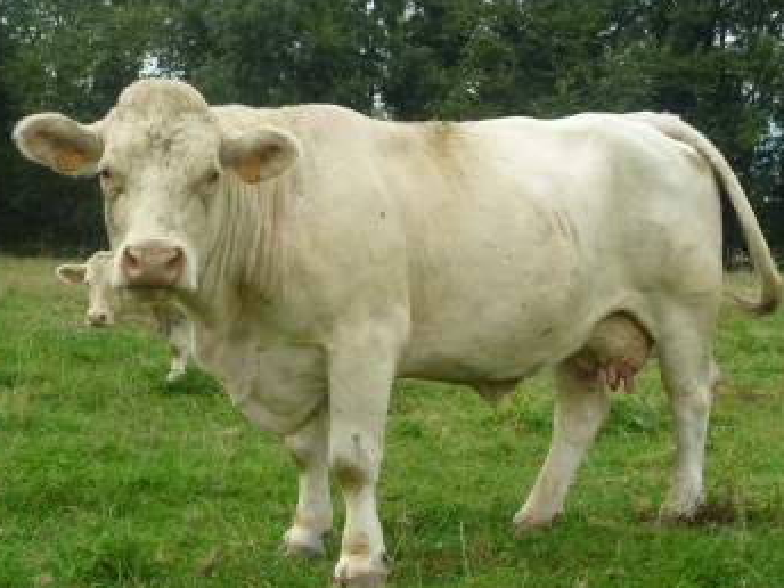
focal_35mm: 66
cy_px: 316
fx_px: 1495
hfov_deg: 29.4
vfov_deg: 22.2
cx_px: 447
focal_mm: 9.5
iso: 160
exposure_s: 1/200
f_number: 5.2
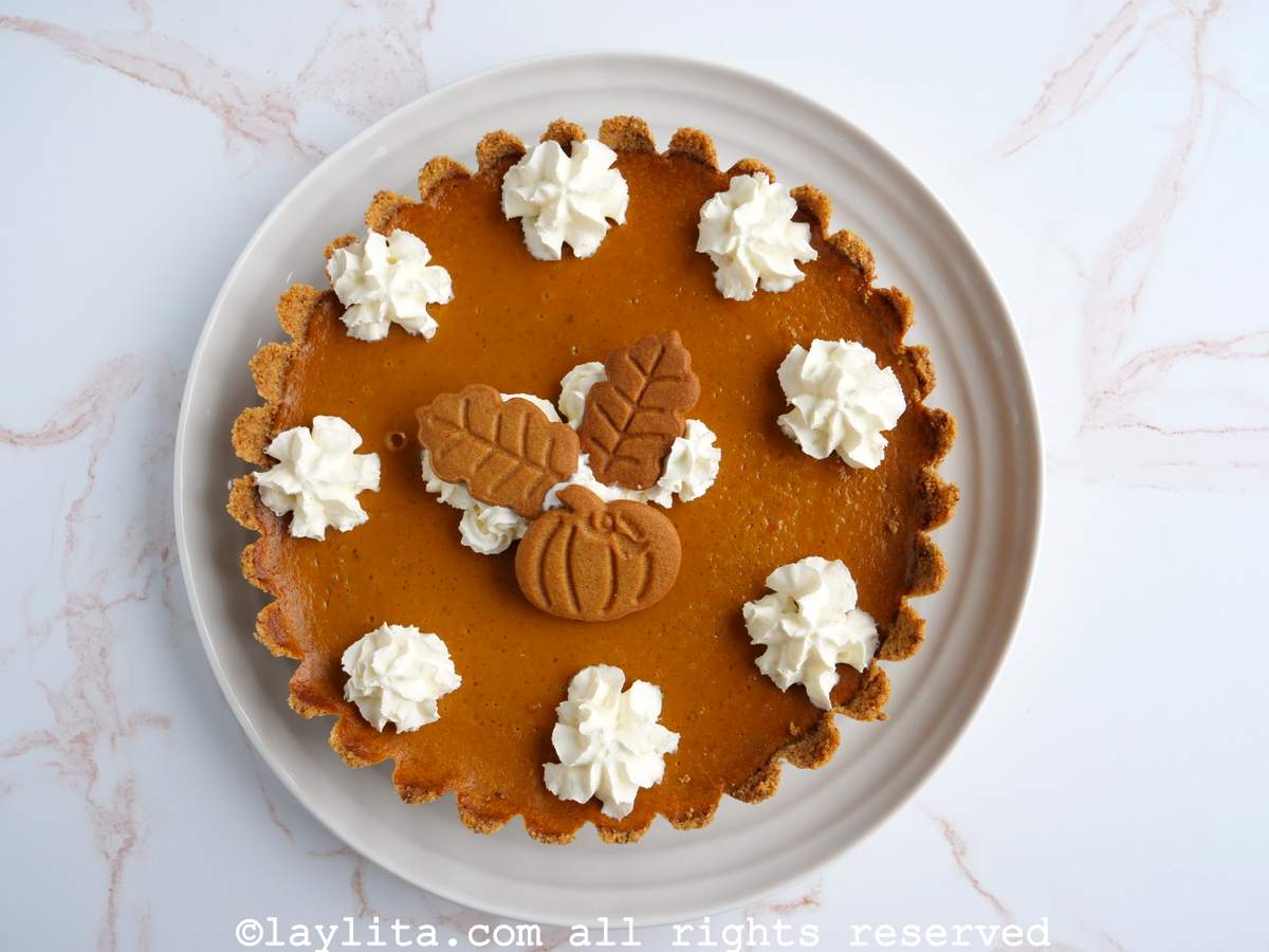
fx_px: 1100
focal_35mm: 30
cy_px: 476
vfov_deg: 46.8
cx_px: 634
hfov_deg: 60.0
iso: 200
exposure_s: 1/100
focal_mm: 15
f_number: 3
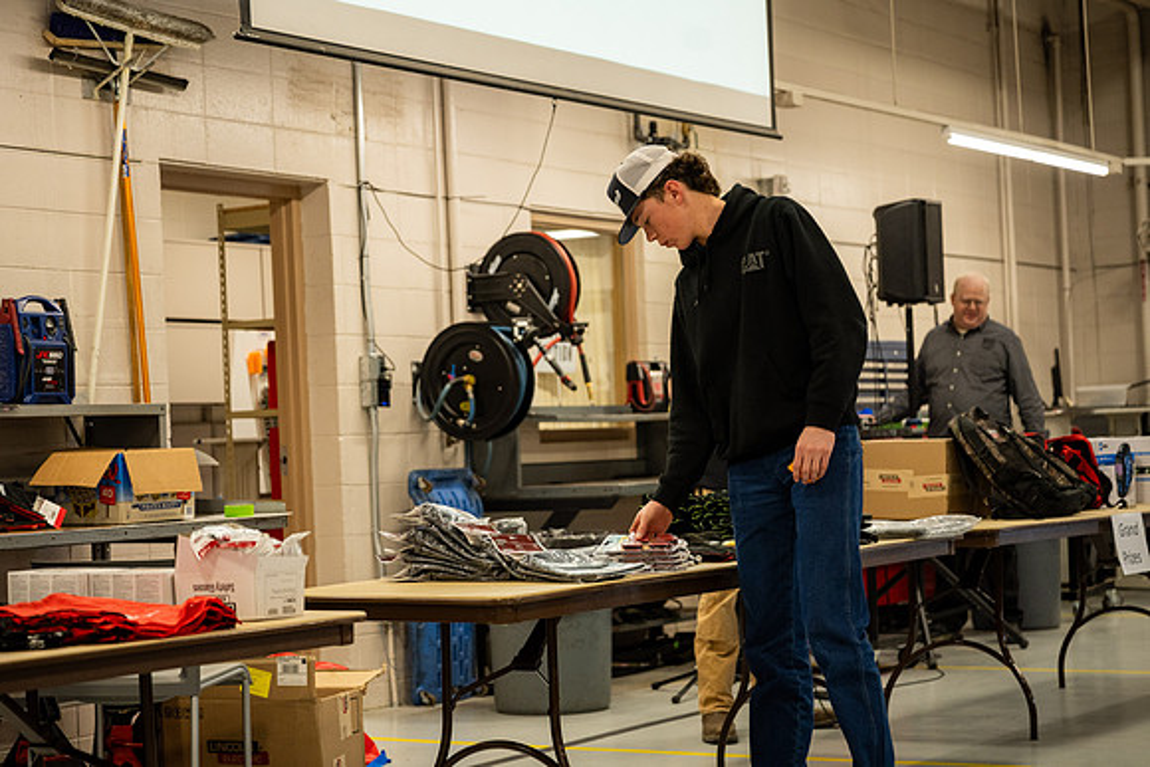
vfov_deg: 18.7
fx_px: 2336
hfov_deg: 27.7
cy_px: 384
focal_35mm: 73
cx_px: 575
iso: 640
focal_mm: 70
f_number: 2.8
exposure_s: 1/320
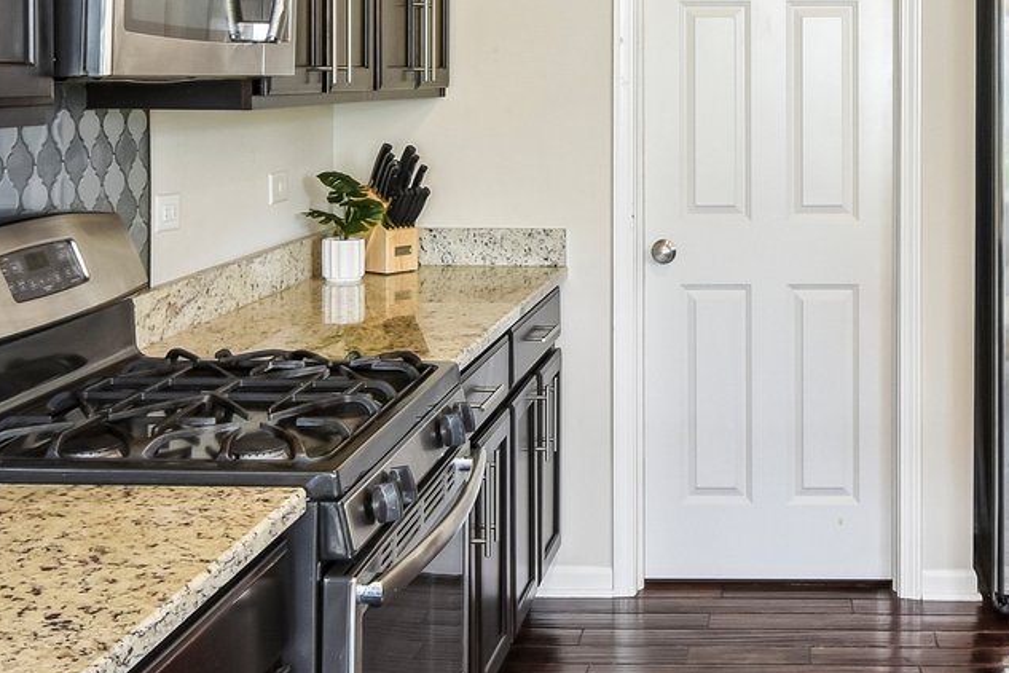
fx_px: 1564
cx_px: 776
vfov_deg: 23.8
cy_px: 117
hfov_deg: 34.9
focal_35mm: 56
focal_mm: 11.5
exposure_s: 1/30
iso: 500
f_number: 8
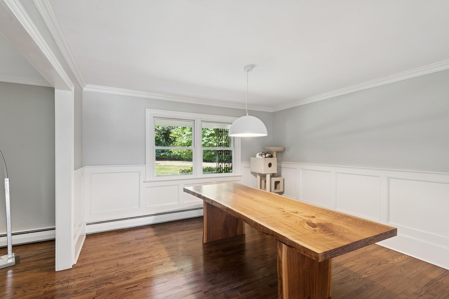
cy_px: 150
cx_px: 224
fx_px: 200
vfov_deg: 73.8
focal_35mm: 16
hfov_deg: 96.7
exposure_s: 1/4
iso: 200
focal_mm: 16
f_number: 9
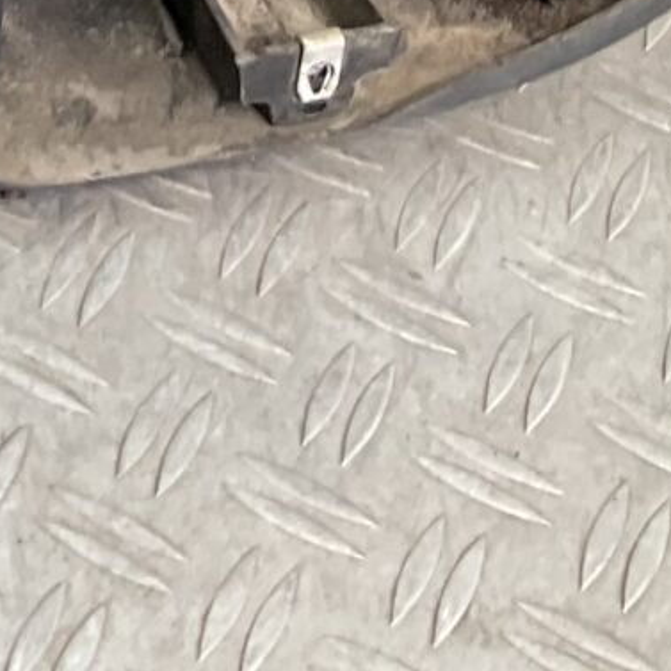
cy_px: -867
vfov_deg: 9.2
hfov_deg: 9.3
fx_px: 3816
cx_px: -785
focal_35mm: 174
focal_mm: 3
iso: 20
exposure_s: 1/100
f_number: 1.8
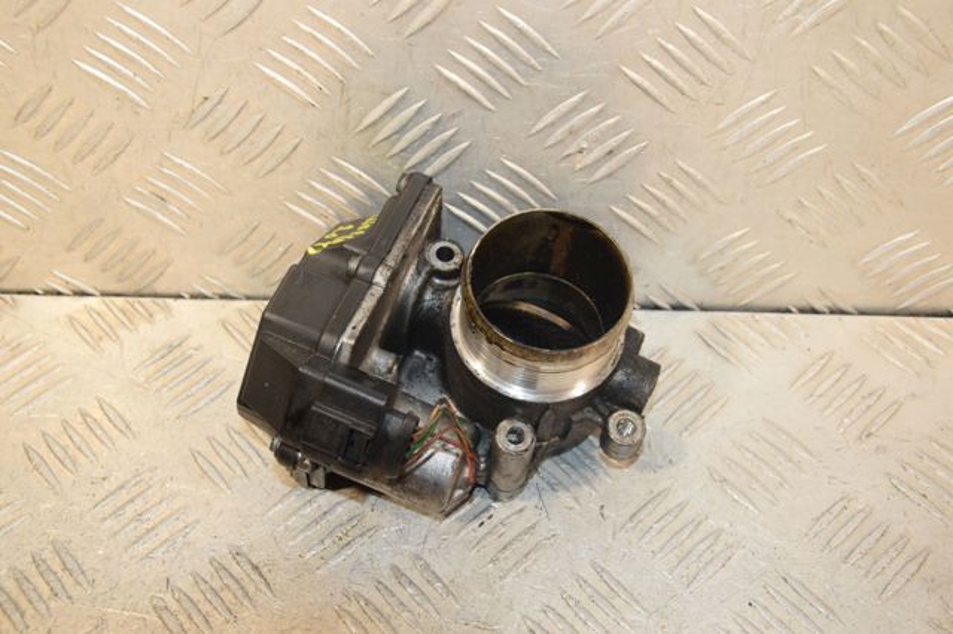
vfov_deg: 28.0
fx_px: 1270
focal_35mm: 48
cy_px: 317
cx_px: 476
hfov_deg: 41.1
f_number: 6.3
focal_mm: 32
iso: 1600
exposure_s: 1/200
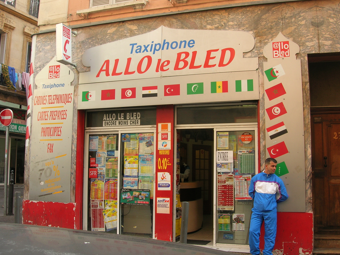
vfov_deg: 36.0
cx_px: 174
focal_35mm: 40
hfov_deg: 46.8
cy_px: 123
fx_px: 393
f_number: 4.8
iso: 64
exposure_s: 1/88.4
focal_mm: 7.8
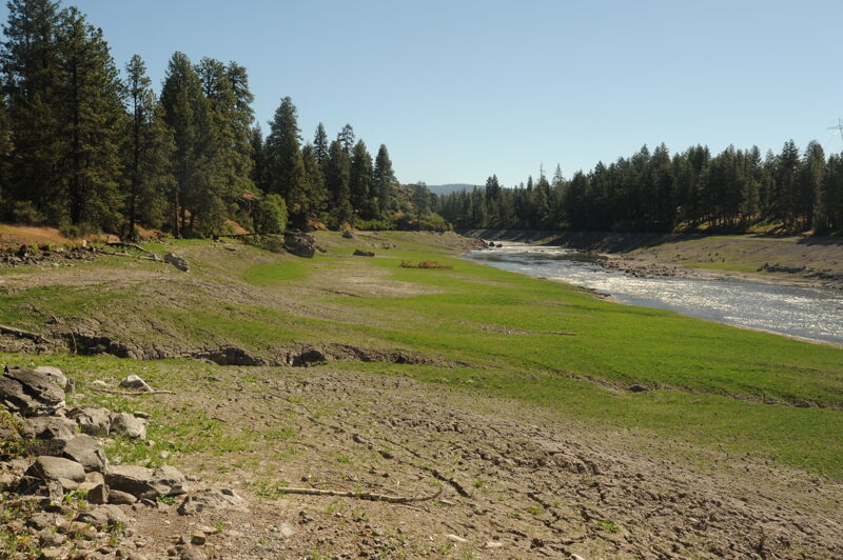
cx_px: 422
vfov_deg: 36.8
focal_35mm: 36
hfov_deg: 53.2
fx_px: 842
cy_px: 280
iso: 200
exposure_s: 1/320
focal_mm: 36
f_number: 11
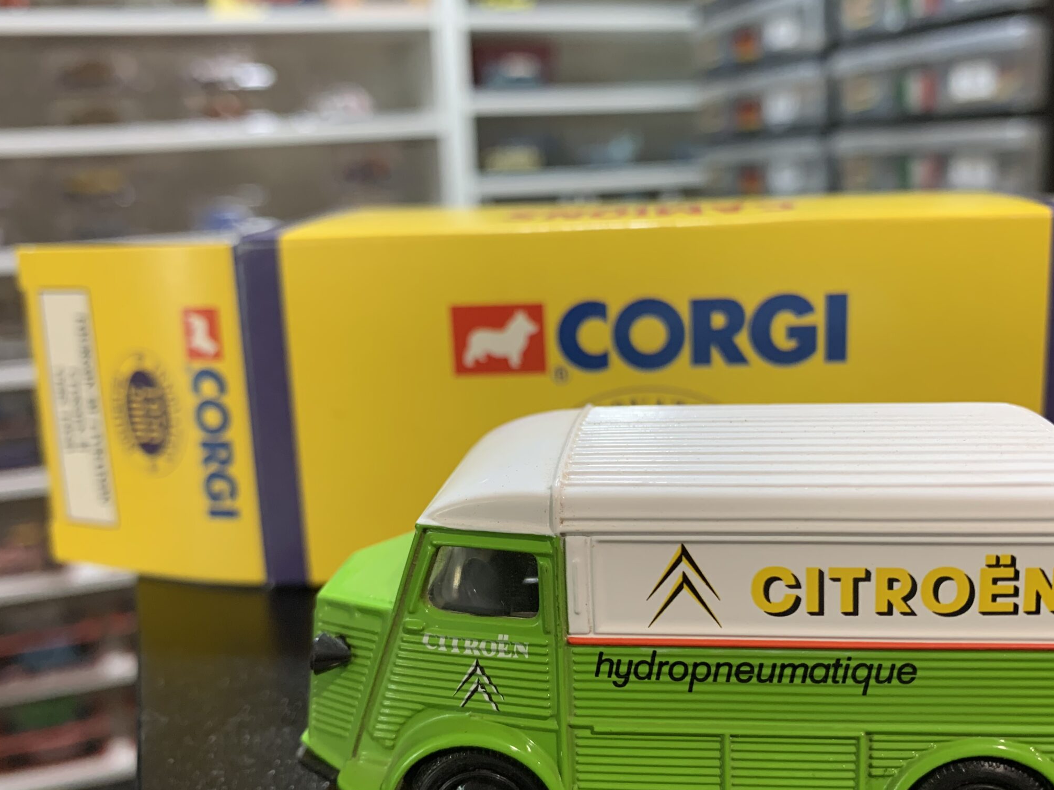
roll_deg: +2.4
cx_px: 582
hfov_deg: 55.2
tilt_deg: -15.0
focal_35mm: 33
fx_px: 1005
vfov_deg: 42.9
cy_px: 433
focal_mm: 4.25
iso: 100
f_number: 1.8
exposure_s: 1/50
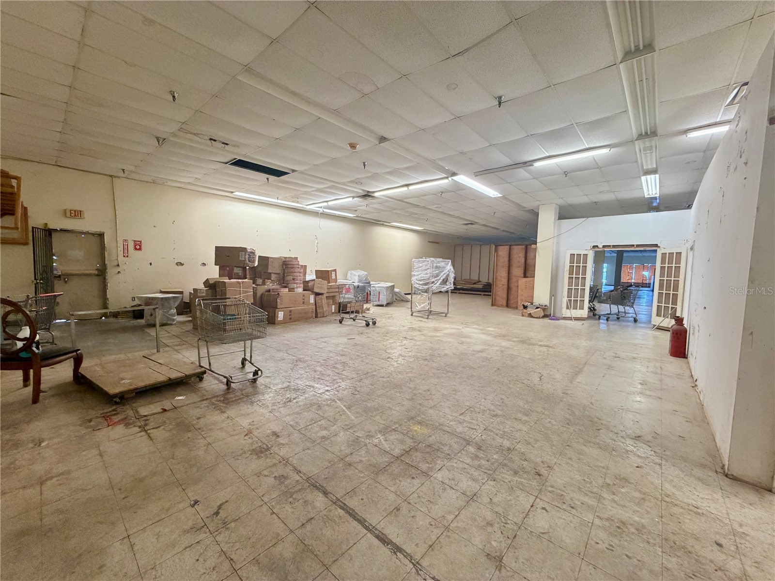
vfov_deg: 85.7
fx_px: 313
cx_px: 388
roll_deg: -0.7
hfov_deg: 102.1
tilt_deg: -4.5
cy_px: 290
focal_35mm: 14
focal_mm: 2.22
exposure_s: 1/60
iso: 400
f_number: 2.2
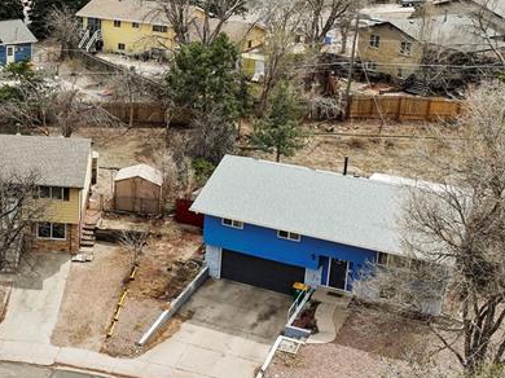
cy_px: 135
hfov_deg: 28.9
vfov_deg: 23.2
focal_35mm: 63
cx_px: 5
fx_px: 919
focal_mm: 12.29
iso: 130
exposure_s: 1/40
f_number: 2.8
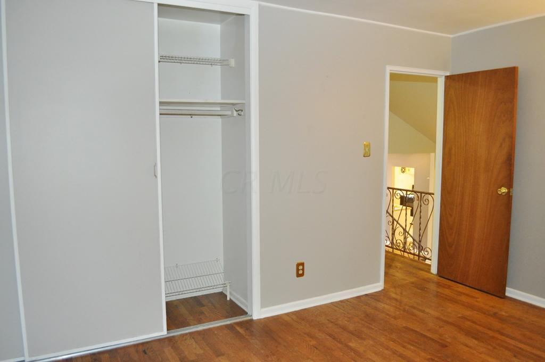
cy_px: 181
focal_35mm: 27
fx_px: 408
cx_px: 272
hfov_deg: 67.4
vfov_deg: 47.8
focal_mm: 18
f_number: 4
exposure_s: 1/60
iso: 1600
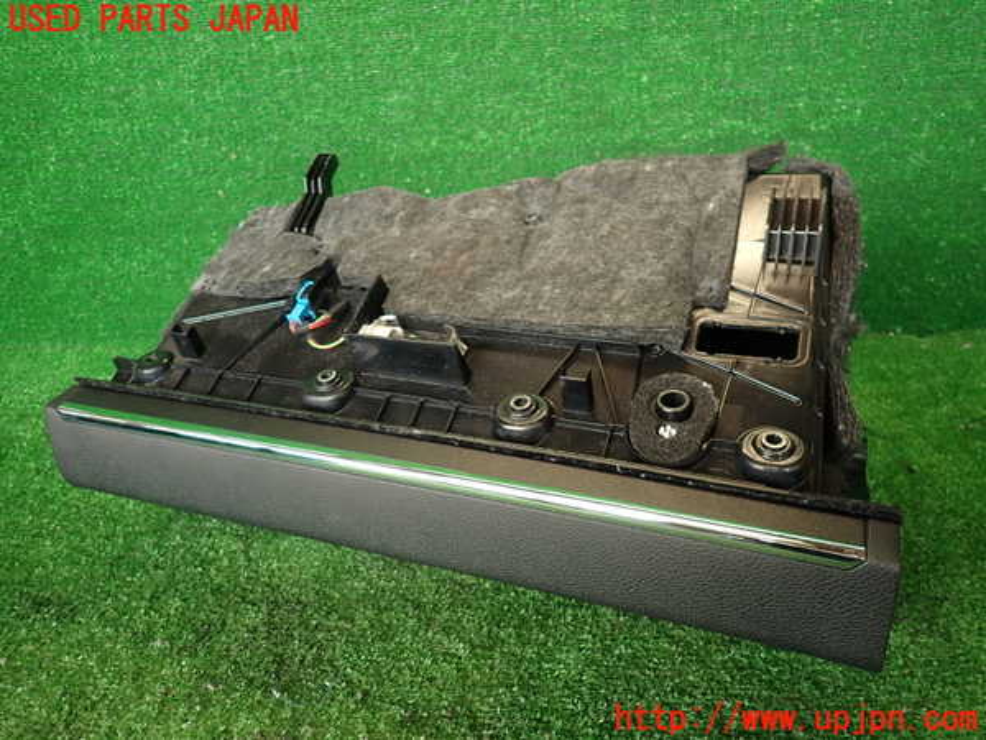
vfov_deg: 54.9
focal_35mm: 25
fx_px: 712
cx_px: 493
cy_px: 370
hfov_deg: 69.4
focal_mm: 4.5
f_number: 2
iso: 160
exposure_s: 1/60
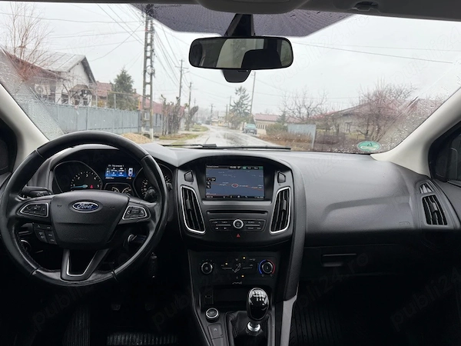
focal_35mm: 24
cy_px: 173
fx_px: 320
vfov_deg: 56.8
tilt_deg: -9.7
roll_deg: -4.9
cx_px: 230
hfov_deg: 71.6
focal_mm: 6.76
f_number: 1.78
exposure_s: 1/149
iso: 80
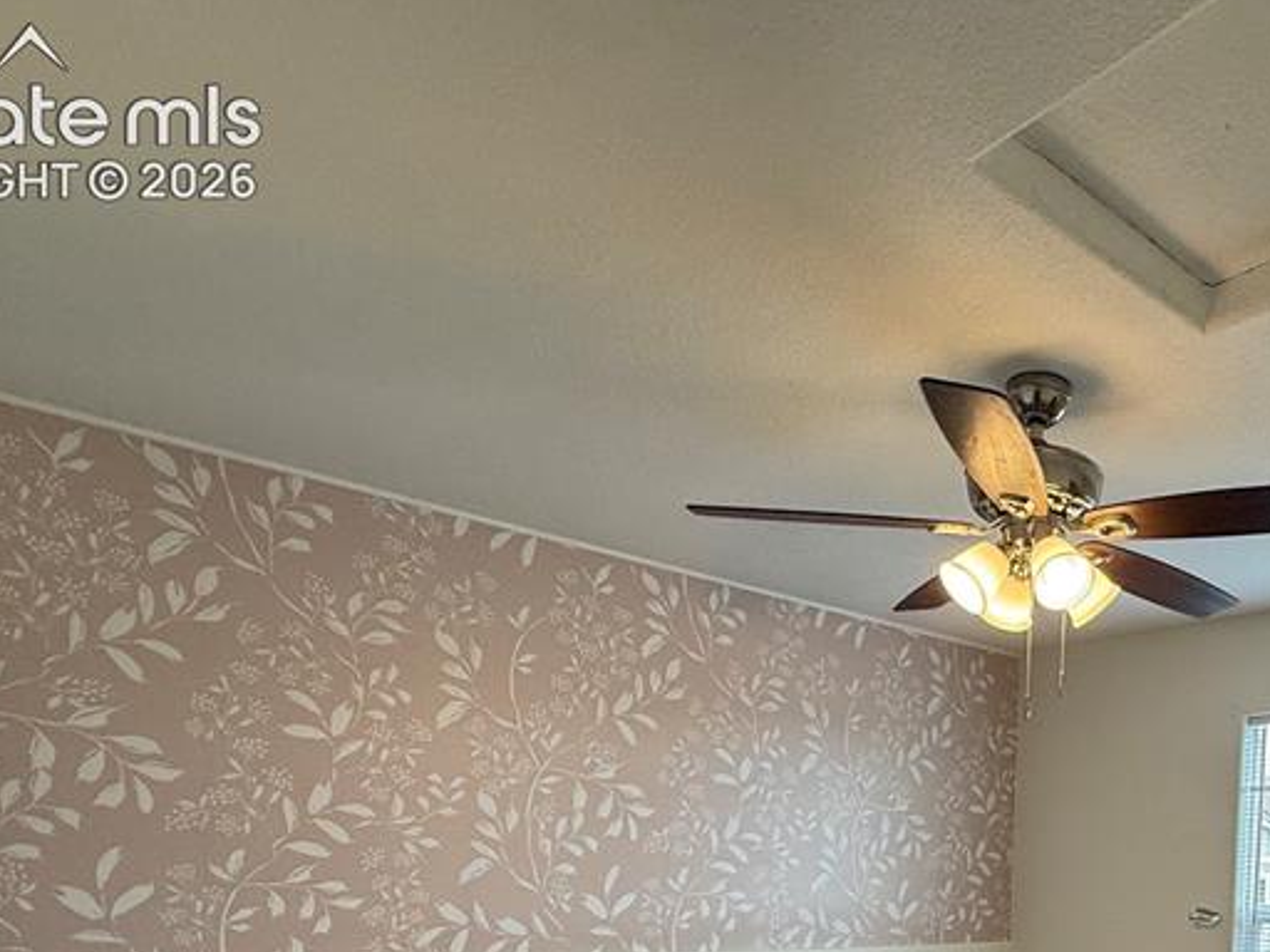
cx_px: 1047
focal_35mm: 28
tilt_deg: -2.8
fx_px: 1027
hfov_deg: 57.8
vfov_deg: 43.4
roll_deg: -2.1
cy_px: 931
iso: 125
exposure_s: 1/120
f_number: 2.2
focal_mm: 2.22
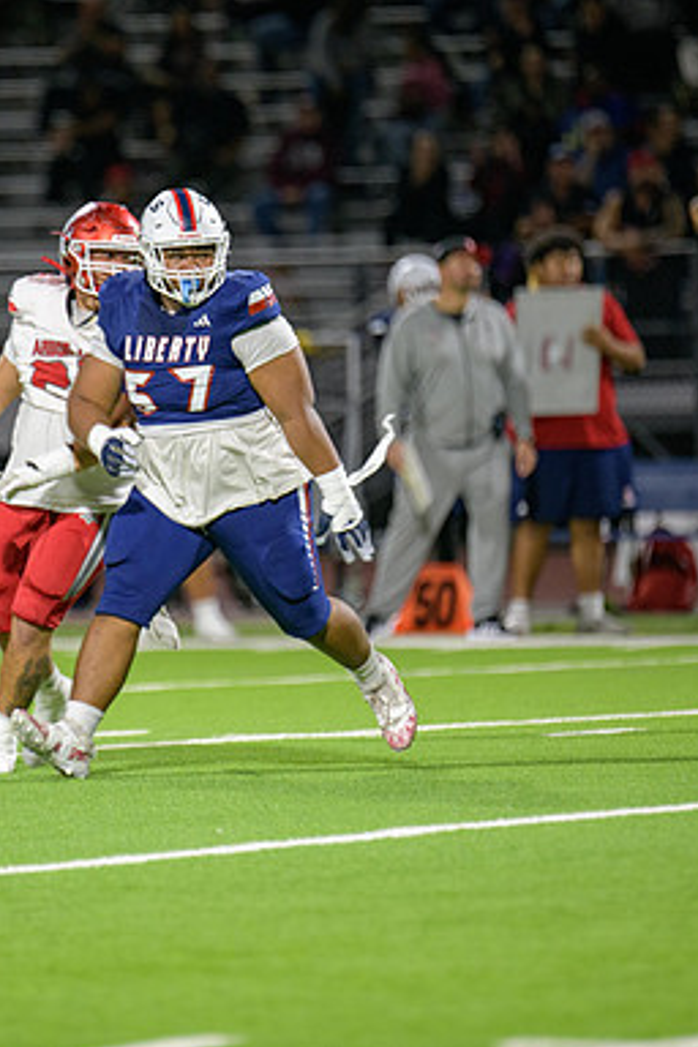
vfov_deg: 4.6
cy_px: 525
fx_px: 13174
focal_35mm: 453
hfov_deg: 3.0
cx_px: 218
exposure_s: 1/250
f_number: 2.8
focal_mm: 300
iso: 2000
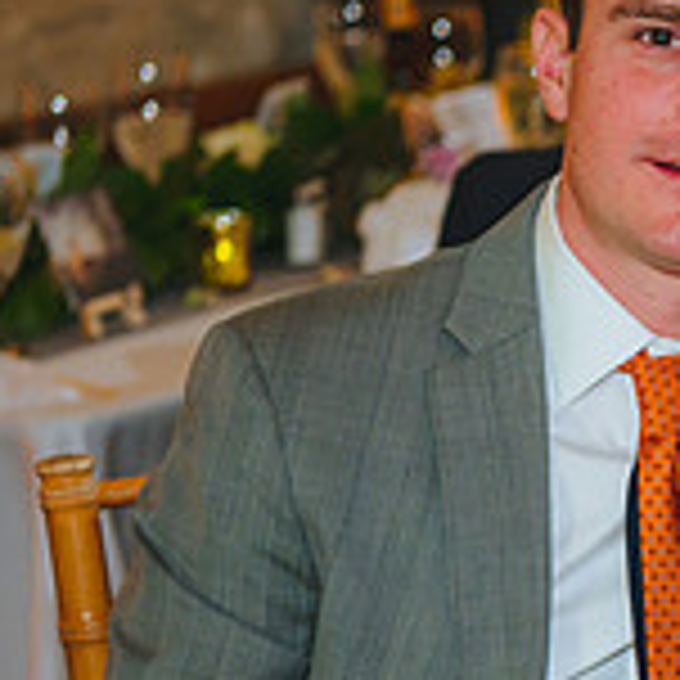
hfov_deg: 10.1
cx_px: 892
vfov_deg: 10.3
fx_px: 3778
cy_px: 554
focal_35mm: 170
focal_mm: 52
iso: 1600
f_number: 2.8
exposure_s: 1/80
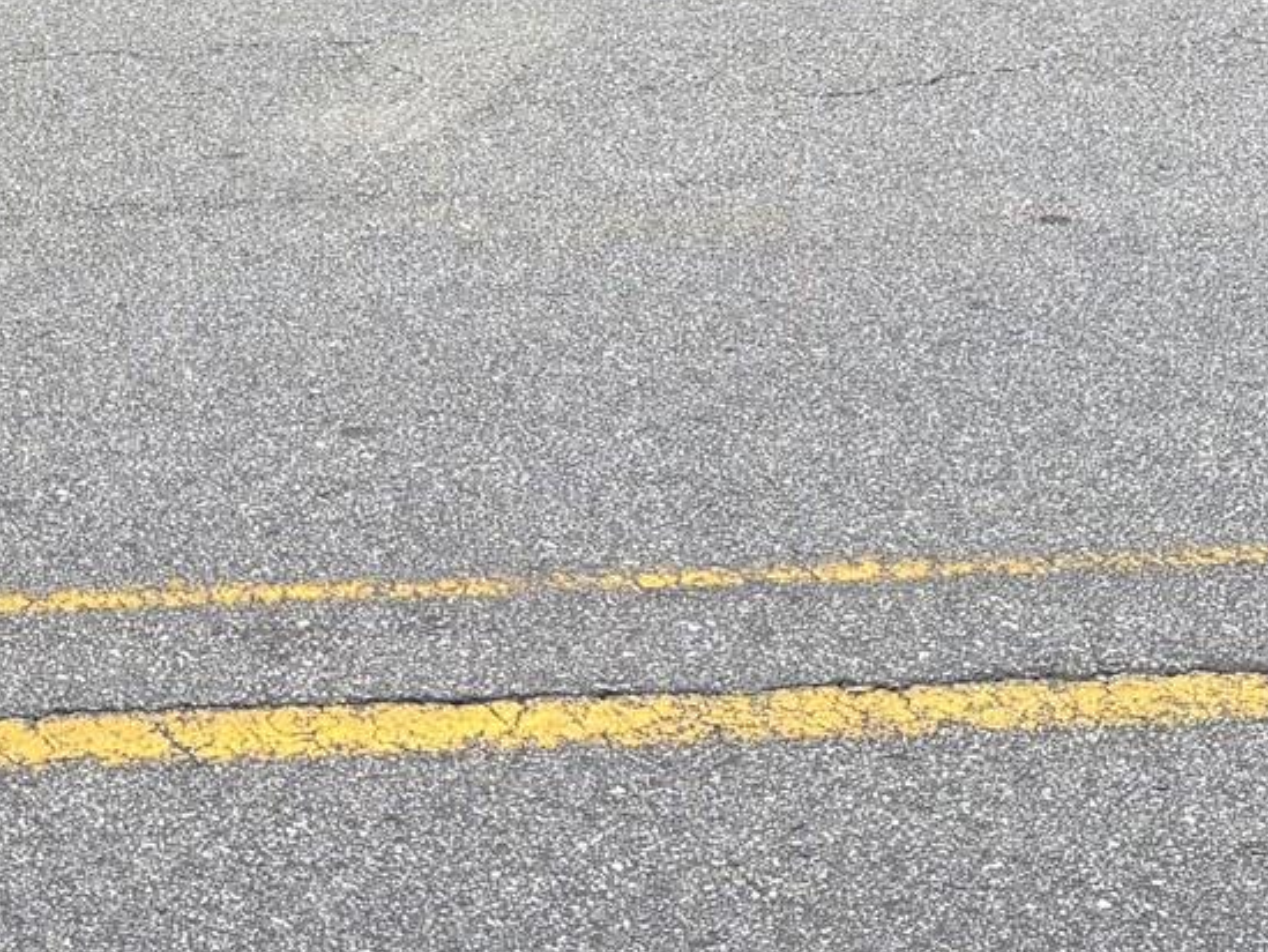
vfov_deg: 14.7
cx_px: -25
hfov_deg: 19.6
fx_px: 3554
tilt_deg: -12.2
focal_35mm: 97
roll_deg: -2.3
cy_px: -250
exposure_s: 1/736
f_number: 1.6
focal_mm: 5.96
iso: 50
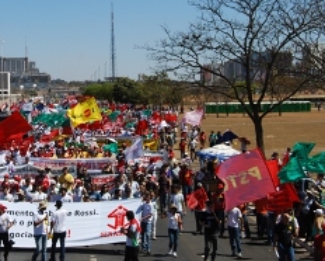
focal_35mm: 92
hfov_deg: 20.6
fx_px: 886
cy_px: 78
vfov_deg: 16.7
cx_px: 81
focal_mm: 38
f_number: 8
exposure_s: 1/250
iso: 100
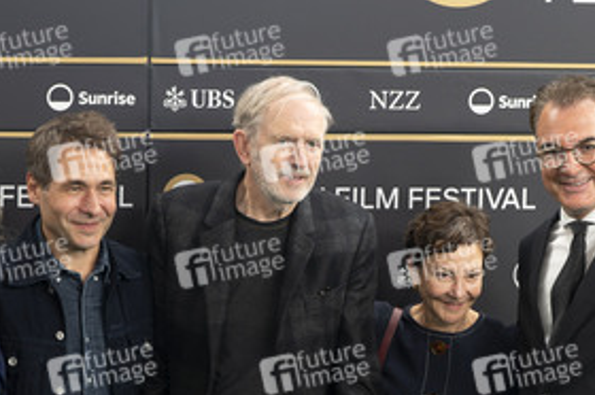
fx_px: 2113
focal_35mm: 128
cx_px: 208
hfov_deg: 16.0
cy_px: 291
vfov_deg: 10.7
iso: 400
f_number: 4.5
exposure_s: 1/200
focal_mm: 70
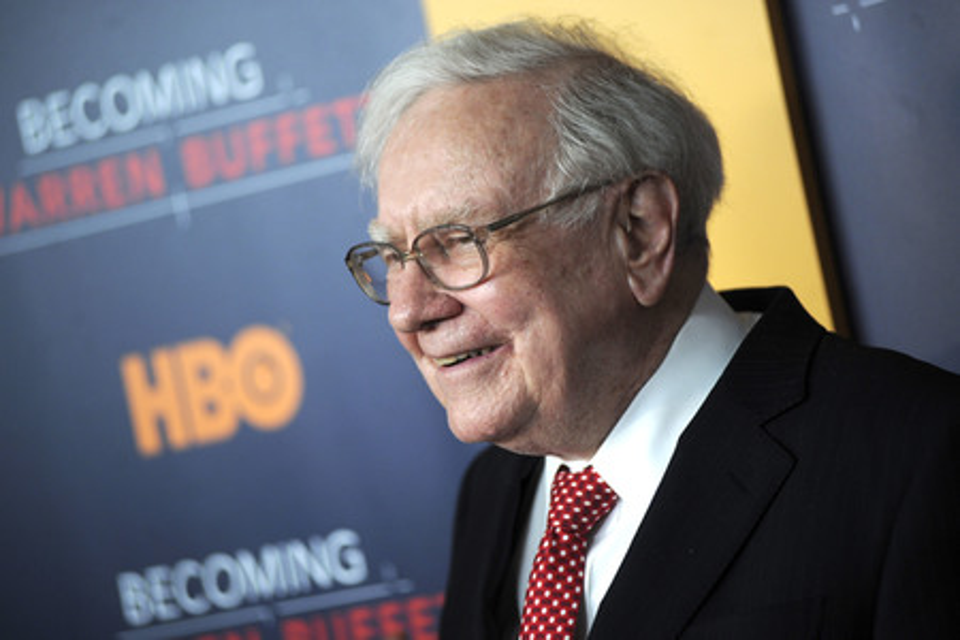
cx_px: 480
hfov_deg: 12.1
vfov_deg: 8.1
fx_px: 4533
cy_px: 320
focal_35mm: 170
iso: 1600
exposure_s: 1/320
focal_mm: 170
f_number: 3.5
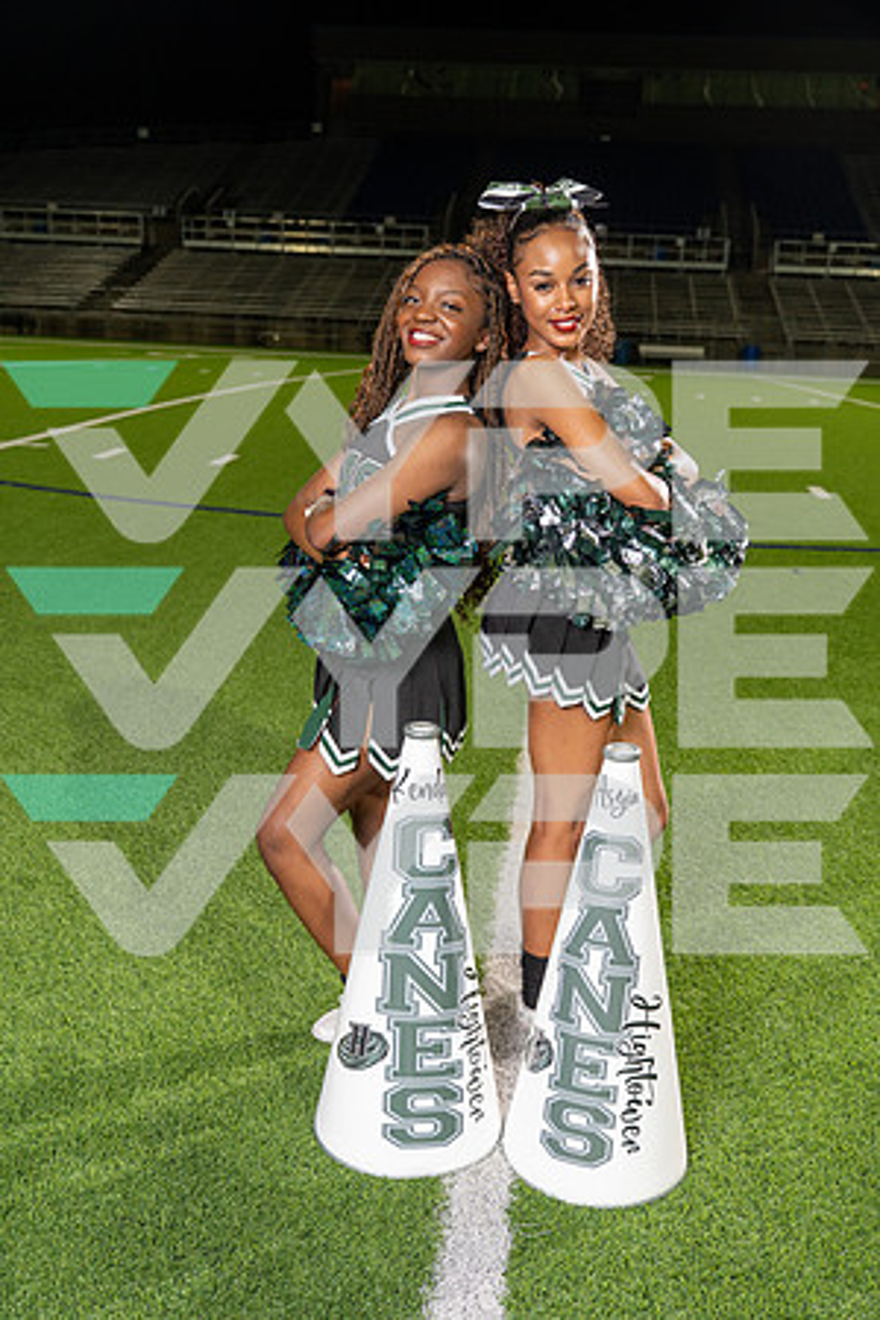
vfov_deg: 50.7
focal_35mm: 38
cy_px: 660
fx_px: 1393
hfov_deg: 35.1
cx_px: 440
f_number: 4.5
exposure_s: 1/250
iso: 640
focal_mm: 38
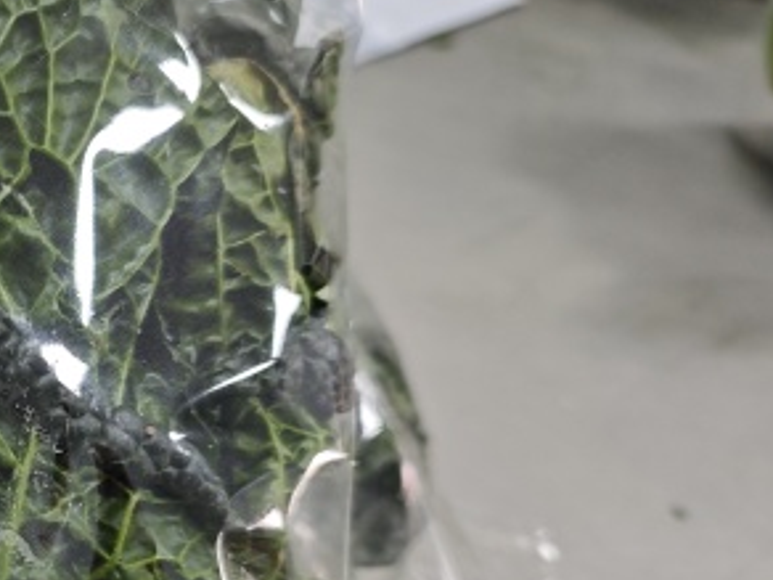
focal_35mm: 63
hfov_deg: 25.9
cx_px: -257
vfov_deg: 22.8
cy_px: 498
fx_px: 1407
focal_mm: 6.55
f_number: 1.6
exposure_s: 1/75.8
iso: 160
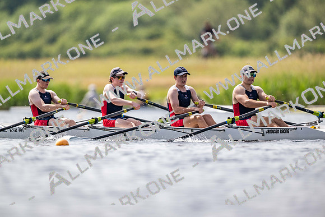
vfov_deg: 2.3
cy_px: 108
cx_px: 162
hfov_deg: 3.4
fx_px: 5418
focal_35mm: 600
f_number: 4
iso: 160
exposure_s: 1/2500
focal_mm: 600
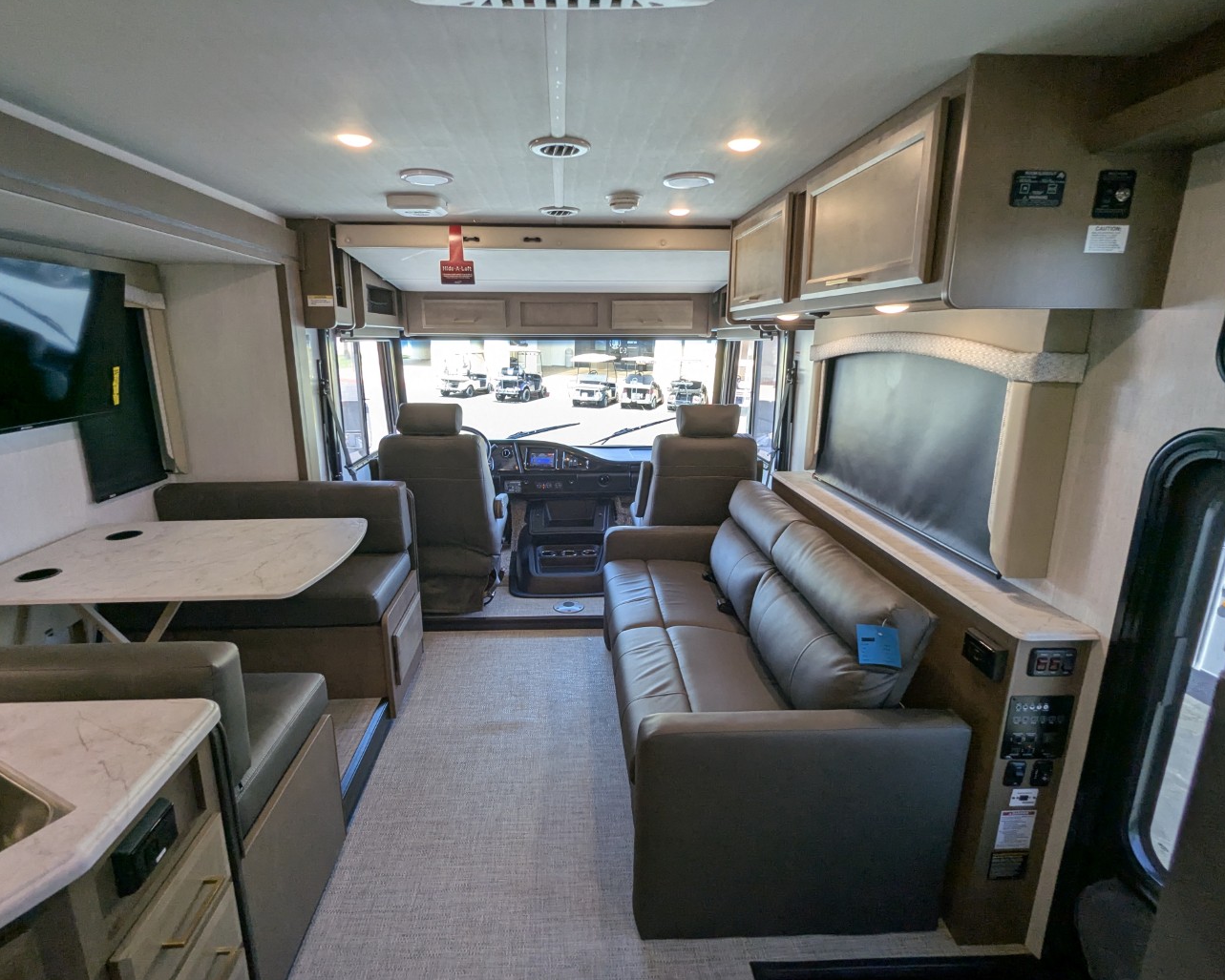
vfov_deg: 77.0
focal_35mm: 17
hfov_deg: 89.6
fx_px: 616
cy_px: 497
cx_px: 588
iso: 75
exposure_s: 1/129
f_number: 2.2
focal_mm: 2.35
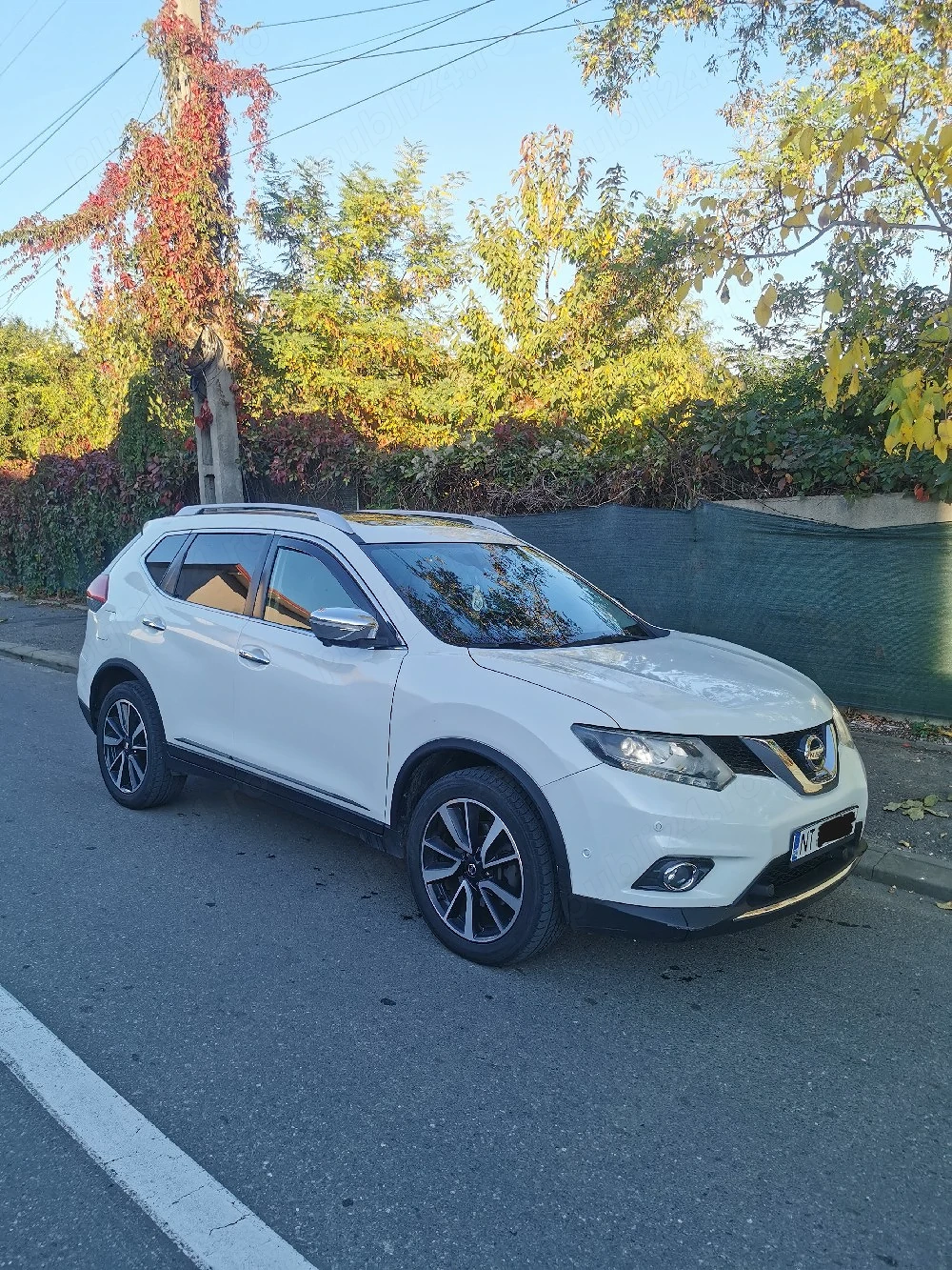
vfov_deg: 65.3
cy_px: 635
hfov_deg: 51.4
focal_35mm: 27
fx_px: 990
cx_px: 476
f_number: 1.6
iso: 50
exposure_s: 1/1250
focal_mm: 5.56
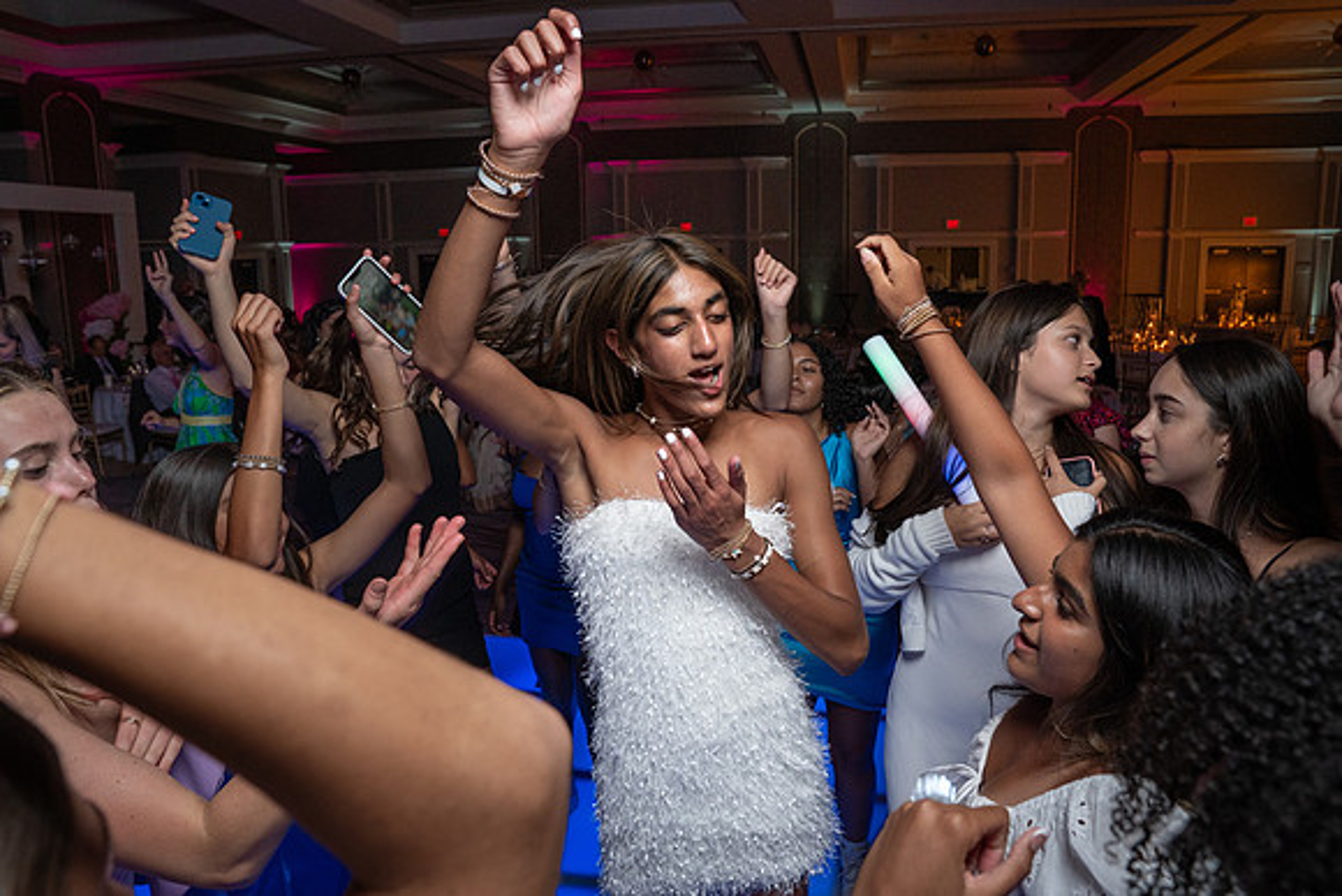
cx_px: 685
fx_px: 1000
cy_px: 430
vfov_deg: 48.2
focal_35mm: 27
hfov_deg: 67.7
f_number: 5.6
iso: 2000
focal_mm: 25
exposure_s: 1/200
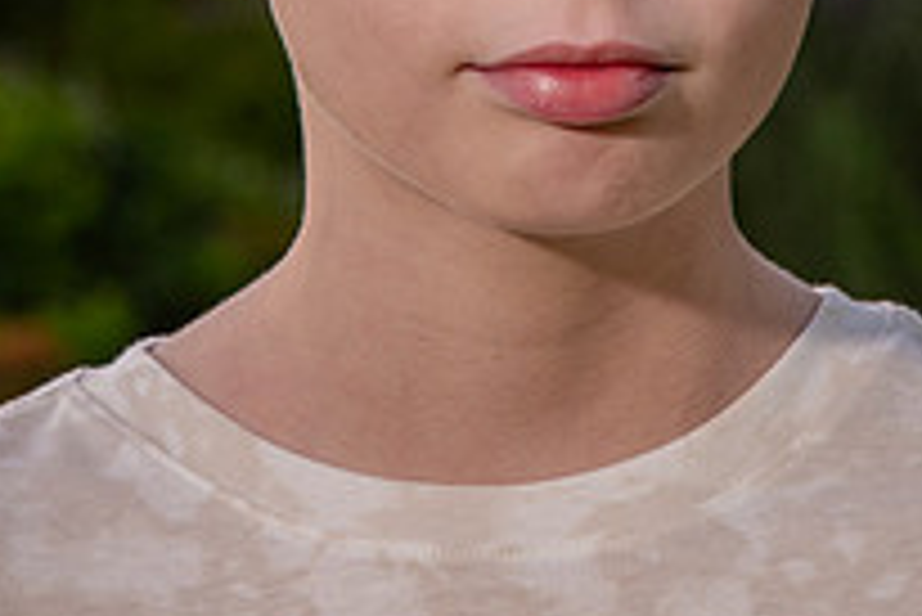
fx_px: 9944
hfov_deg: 5.3
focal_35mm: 388
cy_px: -122
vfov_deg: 3.5
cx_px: 545
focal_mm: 120
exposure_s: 1/160
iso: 500
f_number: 8
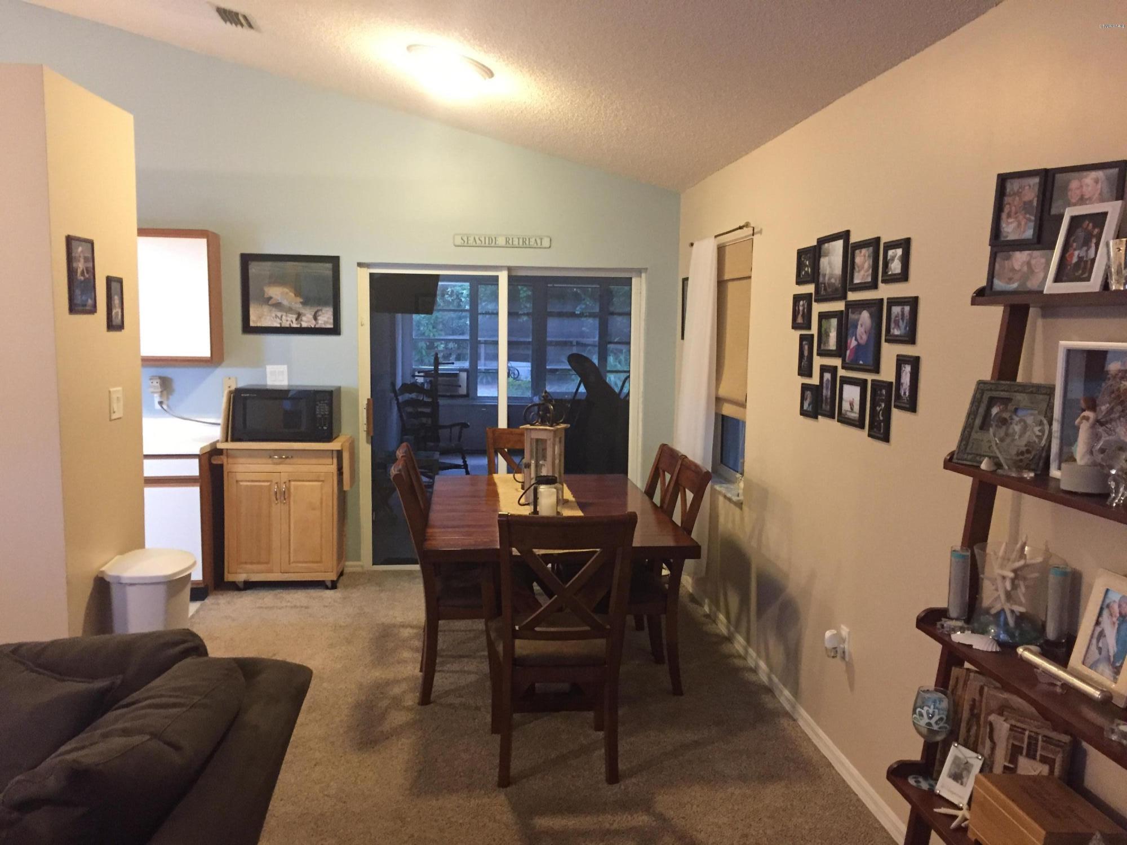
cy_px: 422
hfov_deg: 61.7
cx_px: 564
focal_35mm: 29
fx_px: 944
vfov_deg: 48.2
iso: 320
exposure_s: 1/15
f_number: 2.2
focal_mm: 4.15
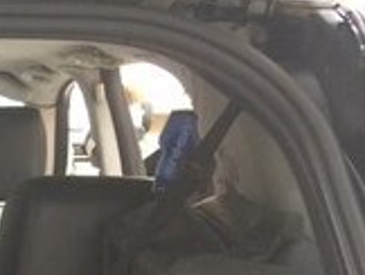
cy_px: 549
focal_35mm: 118
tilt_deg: -19.7
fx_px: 1246
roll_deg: -1.0
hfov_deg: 15.2
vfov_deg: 11.4
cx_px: -205
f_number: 2.2
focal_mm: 4.15
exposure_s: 1/33
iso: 40
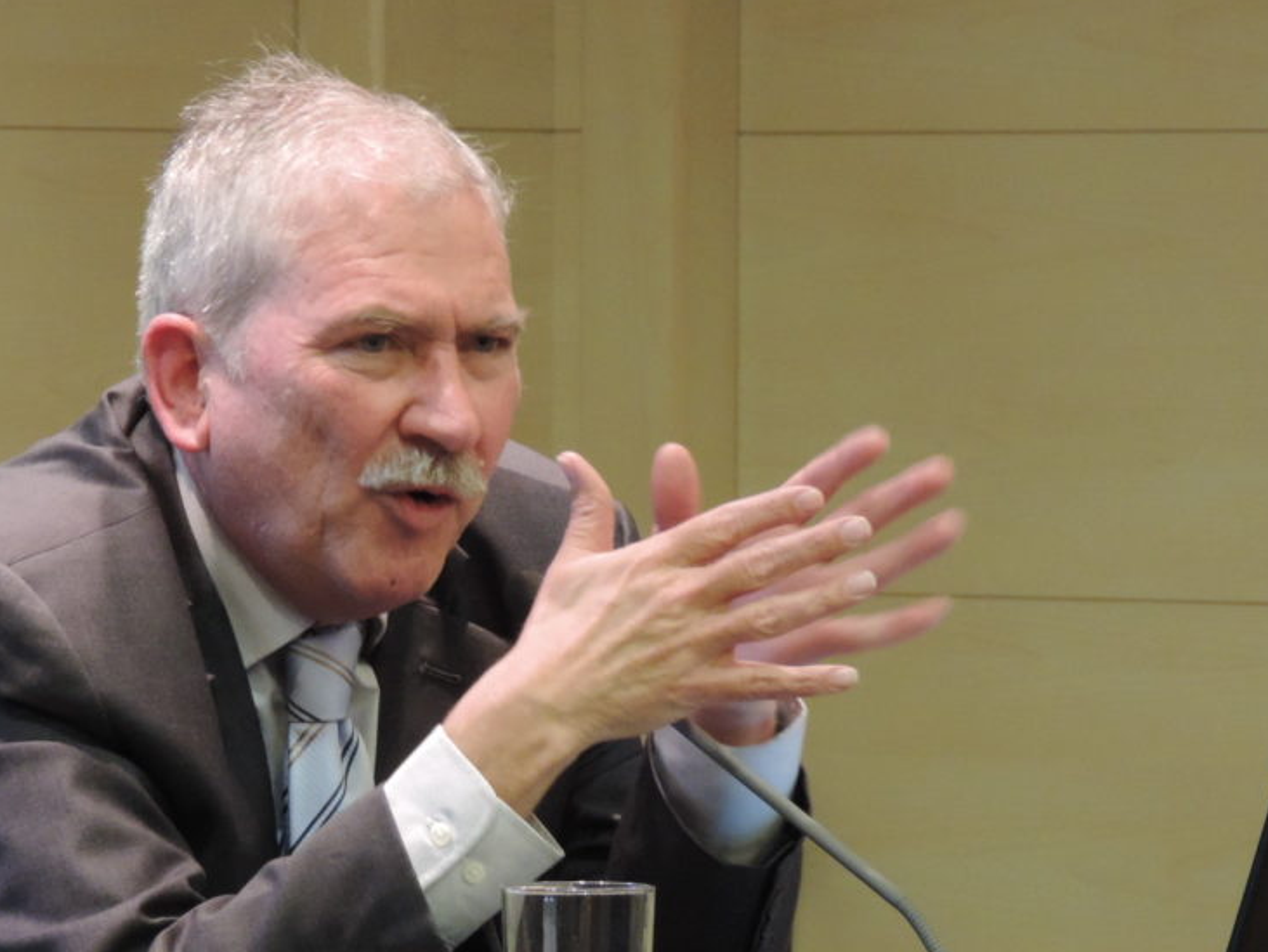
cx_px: 399
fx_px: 11544
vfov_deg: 4.7
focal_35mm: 315
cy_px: 661
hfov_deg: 6.3
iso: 800
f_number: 4.6
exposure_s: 1/20
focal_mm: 40.1
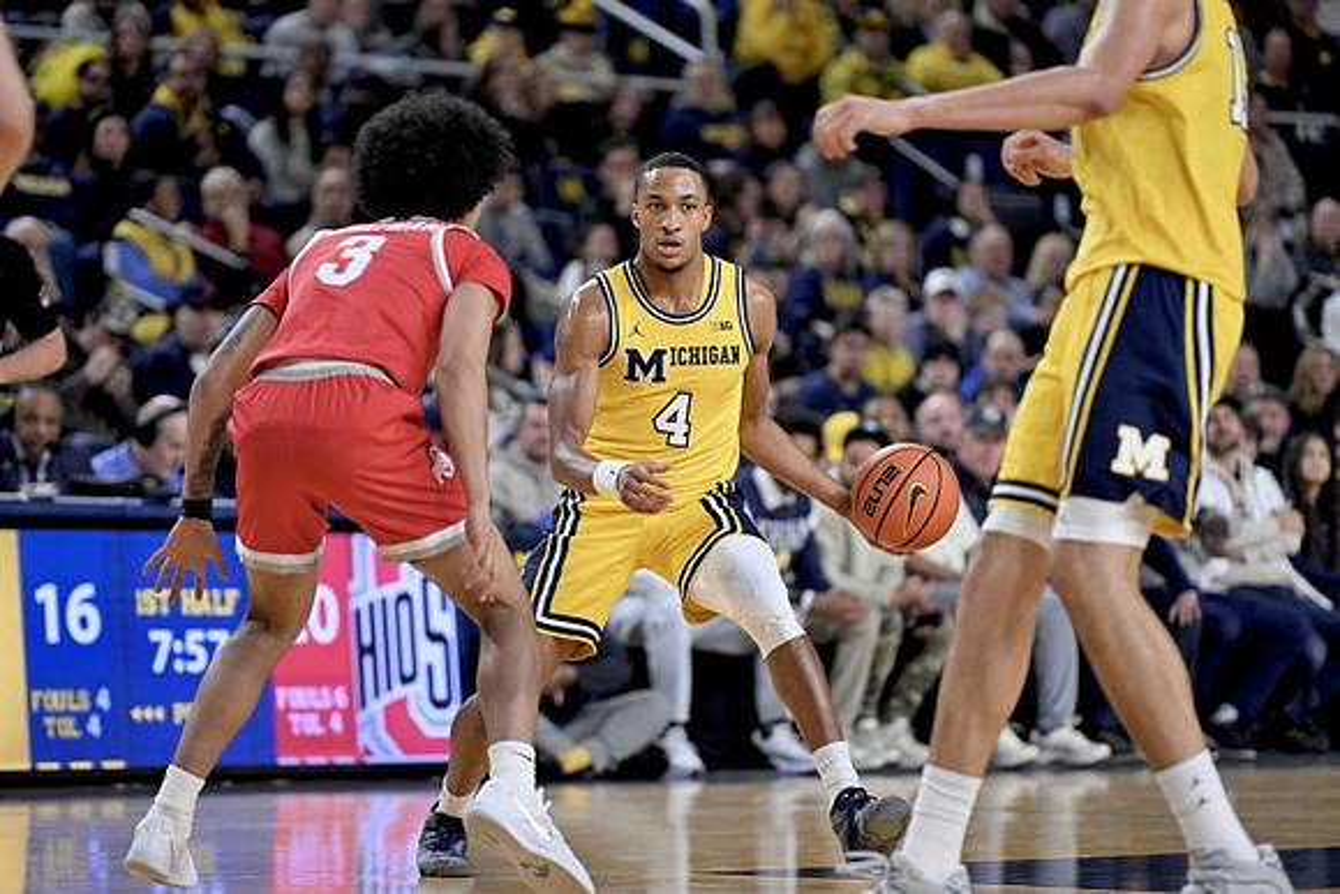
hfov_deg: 10.3
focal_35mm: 200
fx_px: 7446
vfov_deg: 6.9
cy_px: 447
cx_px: 670
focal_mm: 200
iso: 2500
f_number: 2.8
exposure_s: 1/1250
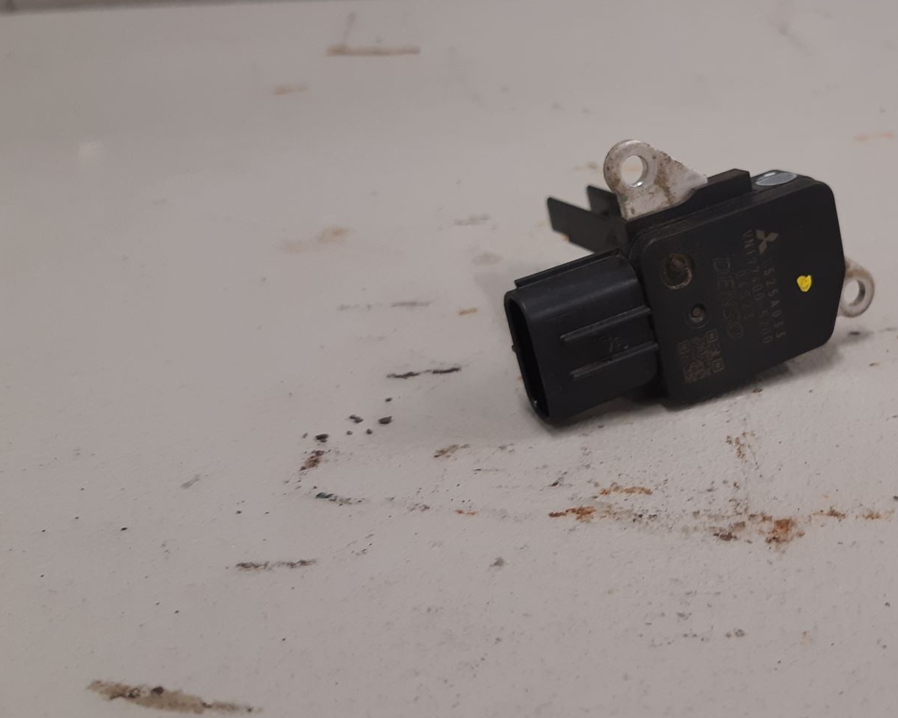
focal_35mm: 43
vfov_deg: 34.8
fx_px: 1143
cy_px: 290
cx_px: 704
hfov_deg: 41.3
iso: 100
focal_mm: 3.93
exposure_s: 1/50
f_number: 1.7
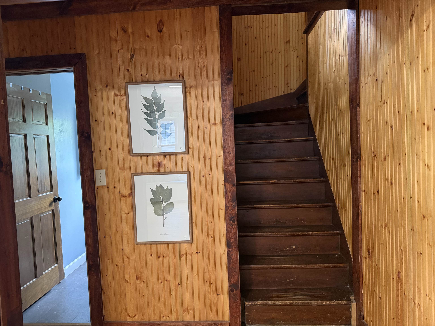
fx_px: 302
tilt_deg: -2.1
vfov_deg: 56.8
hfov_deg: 71.6
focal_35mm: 24
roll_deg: +2.7
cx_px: 218
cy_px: 163
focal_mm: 6.76
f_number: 1.78
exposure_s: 1/40
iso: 640
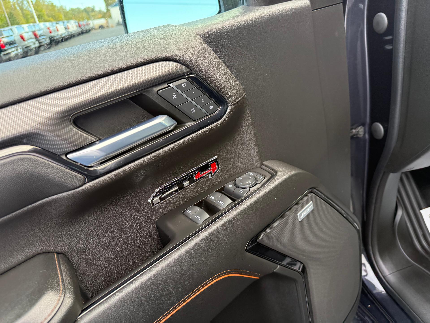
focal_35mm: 24
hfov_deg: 71.6
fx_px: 298
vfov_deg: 56.8
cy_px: 162
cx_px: 215
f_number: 1.78
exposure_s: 1/167
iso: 200
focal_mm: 6.76
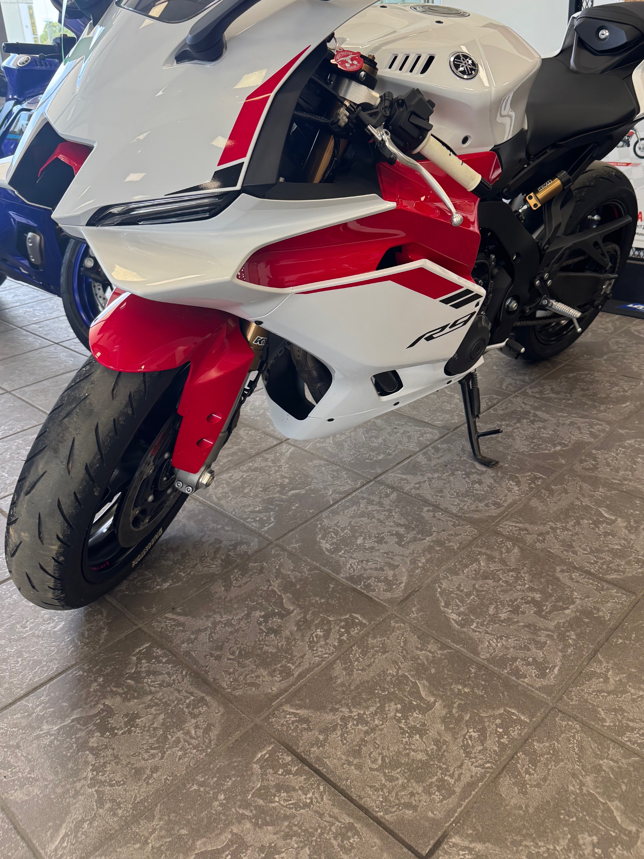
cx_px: 343
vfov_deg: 61.3
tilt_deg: -20.4
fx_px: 719
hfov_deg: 48.2
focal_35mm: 29
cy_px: 356
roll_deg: +3.4
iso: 160
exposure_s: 1/120
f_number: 1.78
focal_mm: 6.76
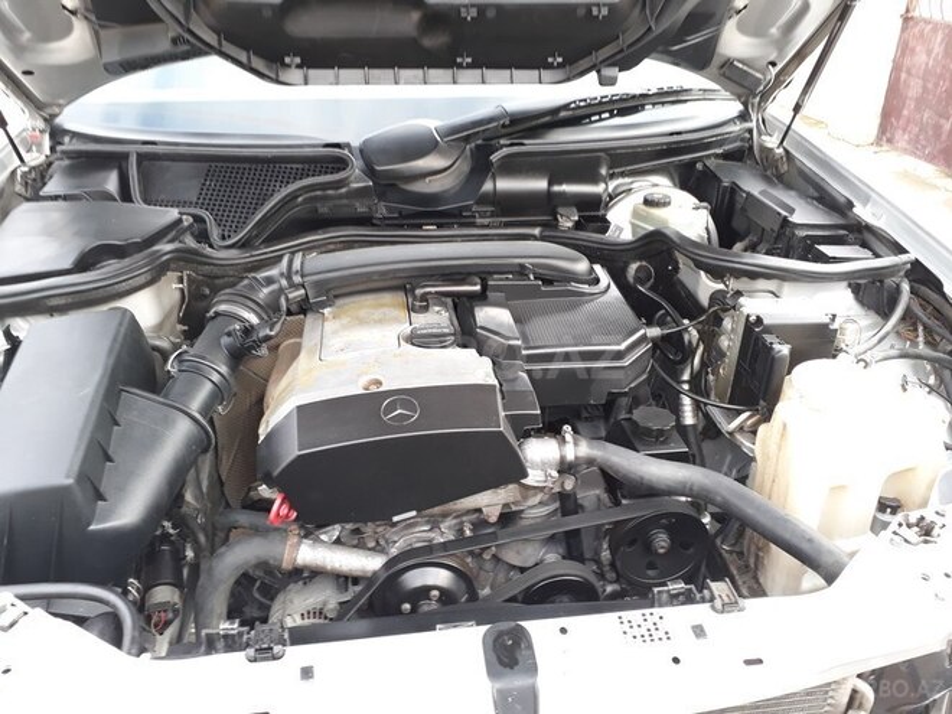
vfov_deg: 51.4
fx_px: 743
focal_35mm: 27
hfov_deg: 65.3
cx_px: 476
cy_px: 357
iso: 40
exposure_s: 1/50
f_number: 1.9
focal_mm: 3.6
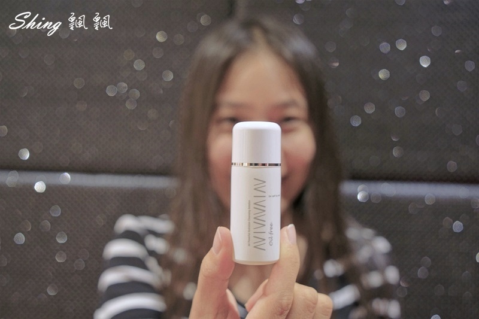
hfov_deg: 50.7
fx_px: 505
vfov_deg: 35.0
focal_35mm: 38
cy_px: 160
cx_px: 240
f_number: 4
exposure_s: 1/15
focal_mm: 38
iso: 1600
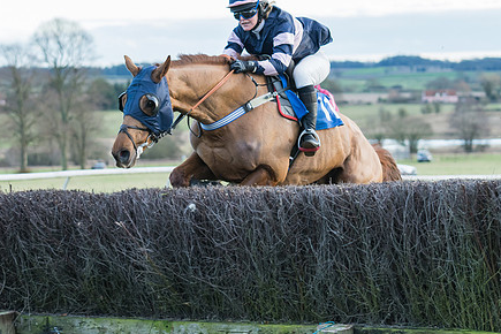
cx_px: 272
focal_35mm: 147
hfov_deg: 14.0
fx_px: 2046
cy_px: 159
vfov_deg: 9.3
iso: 800
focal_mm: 70
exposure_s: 1/1000
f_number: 2.8
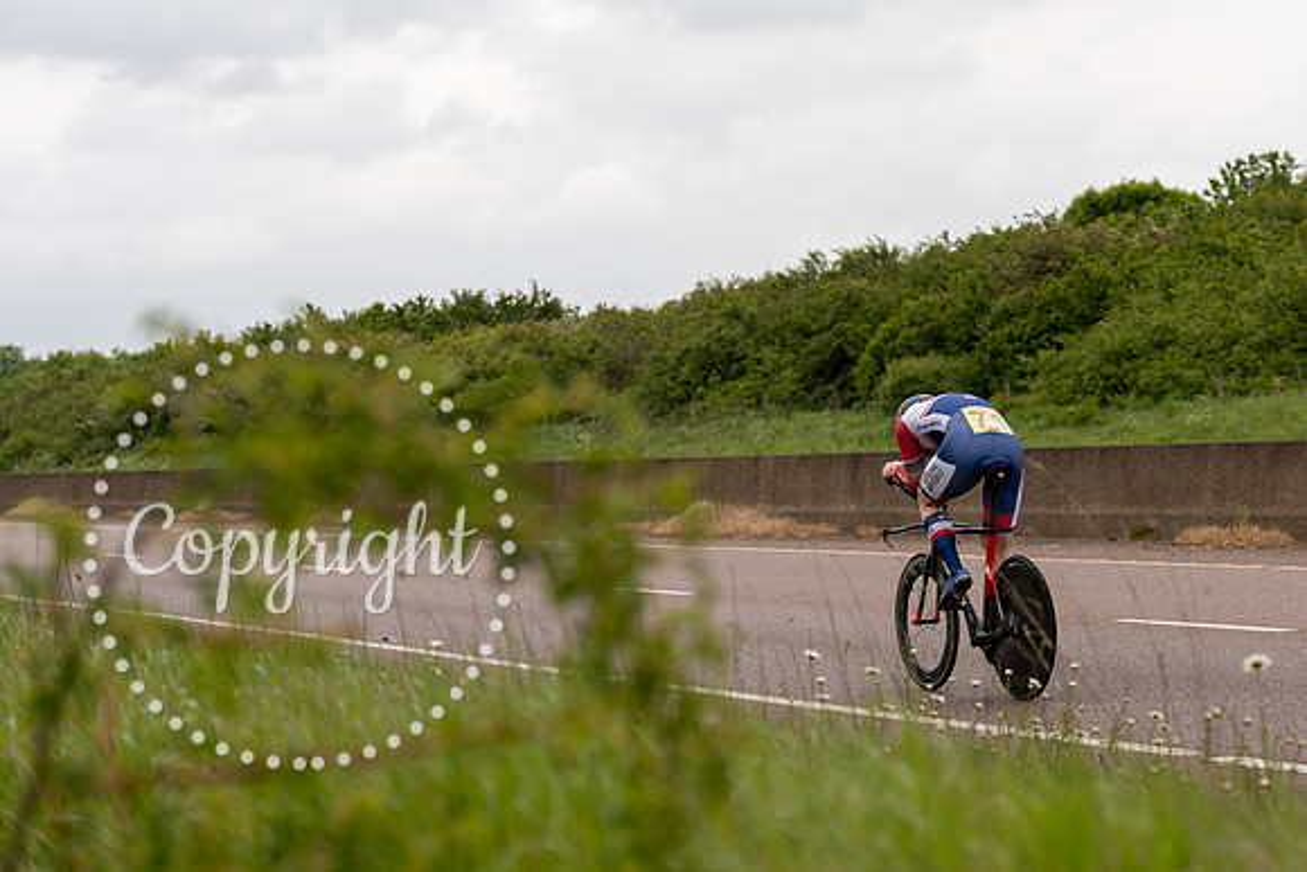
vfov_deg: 14.5
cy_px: 436
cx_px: 879
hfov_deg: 21.5
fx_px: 3420
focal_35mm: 94
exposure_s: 1/1000
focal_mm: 70
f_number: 3.5
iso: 250
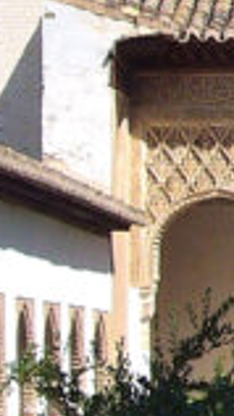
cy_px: -8
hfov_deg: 3.1
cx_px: 844
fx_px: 4209
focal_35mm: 382
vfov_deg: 5.6
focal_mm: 8.8
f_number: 8
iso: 80
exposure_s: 1/320
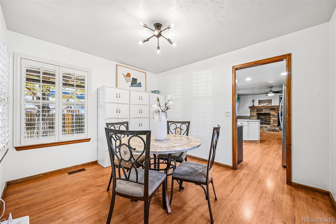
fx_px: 131
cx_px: 168
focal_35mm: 14
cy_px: 112
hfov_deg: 104.3
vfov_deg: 81.2
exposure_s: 1/13
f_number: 8
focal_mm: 14
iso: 400
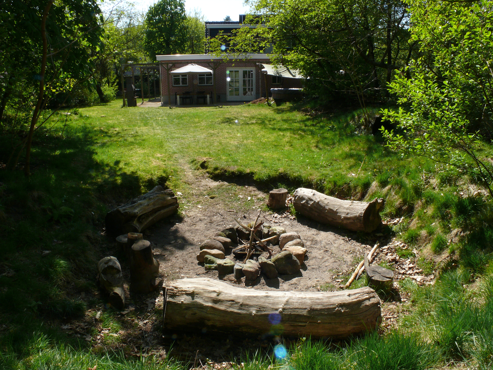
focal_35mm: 35
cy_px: 185
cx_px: 246
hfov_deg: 52.6
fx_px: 498
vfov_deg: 40.7
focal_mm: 7.4
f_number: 11
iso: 100
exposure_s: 1/80
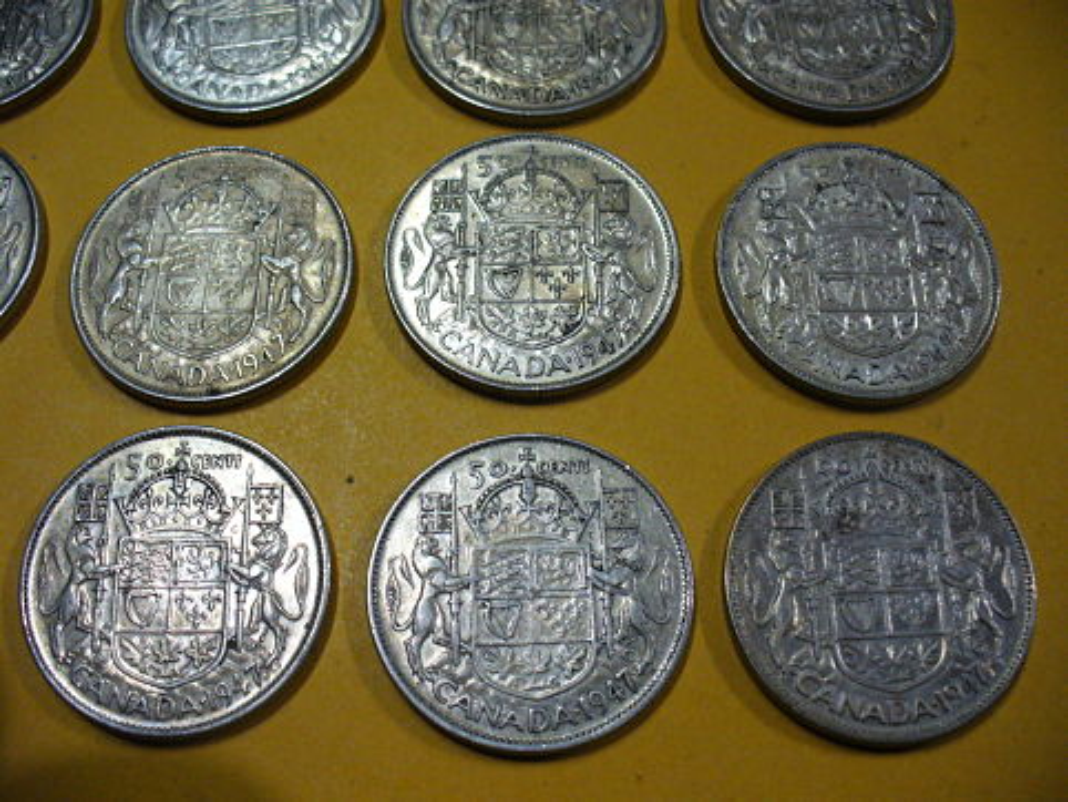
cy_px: 401
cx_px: 534
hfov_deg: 50.1
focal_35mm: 37
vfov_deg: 38.7
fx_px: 1142
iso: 200
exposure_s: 1/13
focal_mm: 6.1
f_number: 2.8
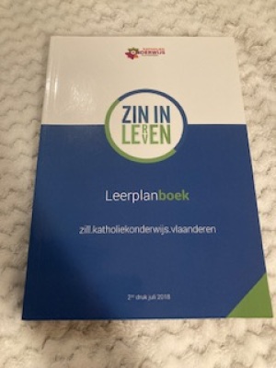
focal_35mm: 28
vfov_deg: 63.4
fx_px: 298
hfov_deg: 49.7
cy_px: 184
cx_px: 138
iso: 320
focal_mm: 3.99
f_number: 1.8
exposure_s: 1/33
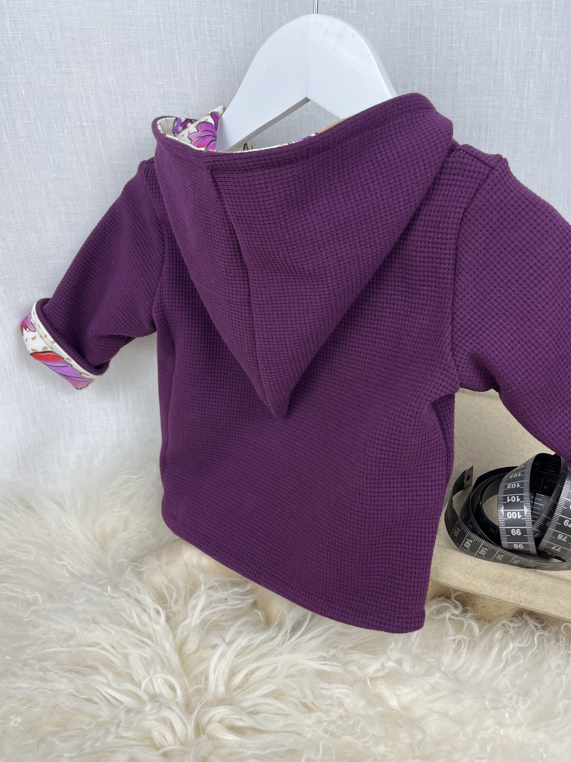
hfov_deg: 53.1
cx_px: 286
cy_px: 381
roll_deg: -0.5
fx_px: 572
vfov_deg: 67.3
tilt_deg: -24.7
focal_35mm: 26
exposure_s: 1/100
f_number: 1.6
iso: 50
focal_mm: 5.1
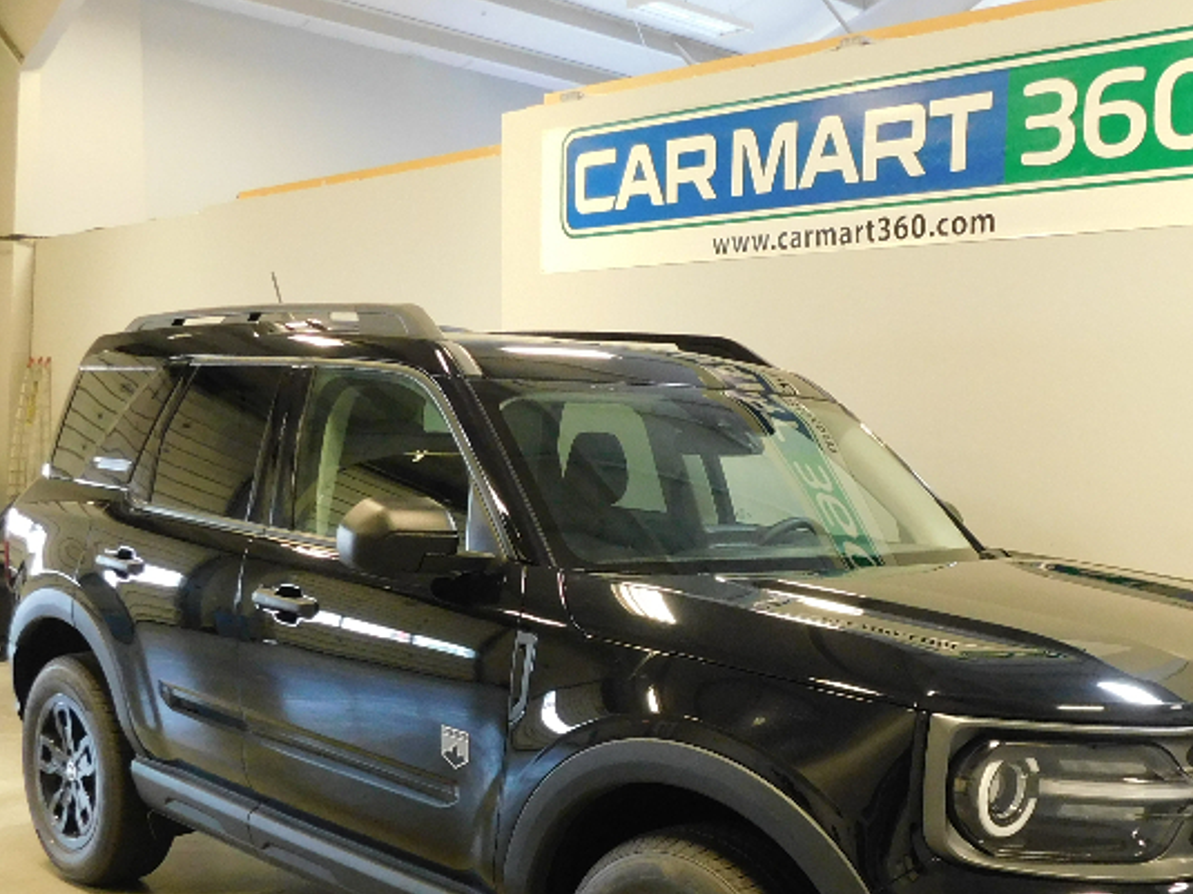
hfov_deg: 42.6
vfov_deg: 32.1
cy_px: 704
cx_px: 754
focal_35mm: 44
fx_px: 1516
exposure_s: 1/13
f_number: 3
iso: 400
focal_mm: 4
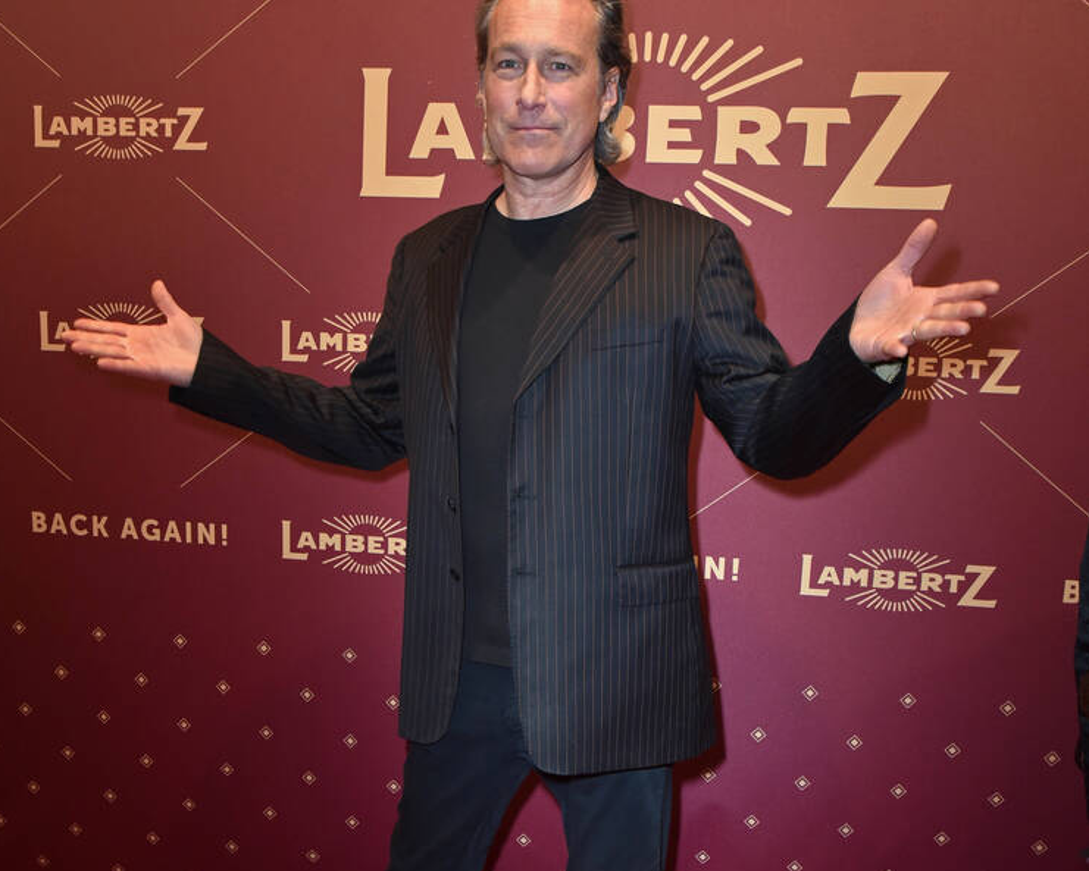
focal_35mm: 44
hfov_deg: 42.0
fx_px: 1418
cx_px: 542
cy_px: 647
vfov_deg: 33.5
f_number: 8
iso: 1250
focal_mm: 31
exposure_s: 1/250
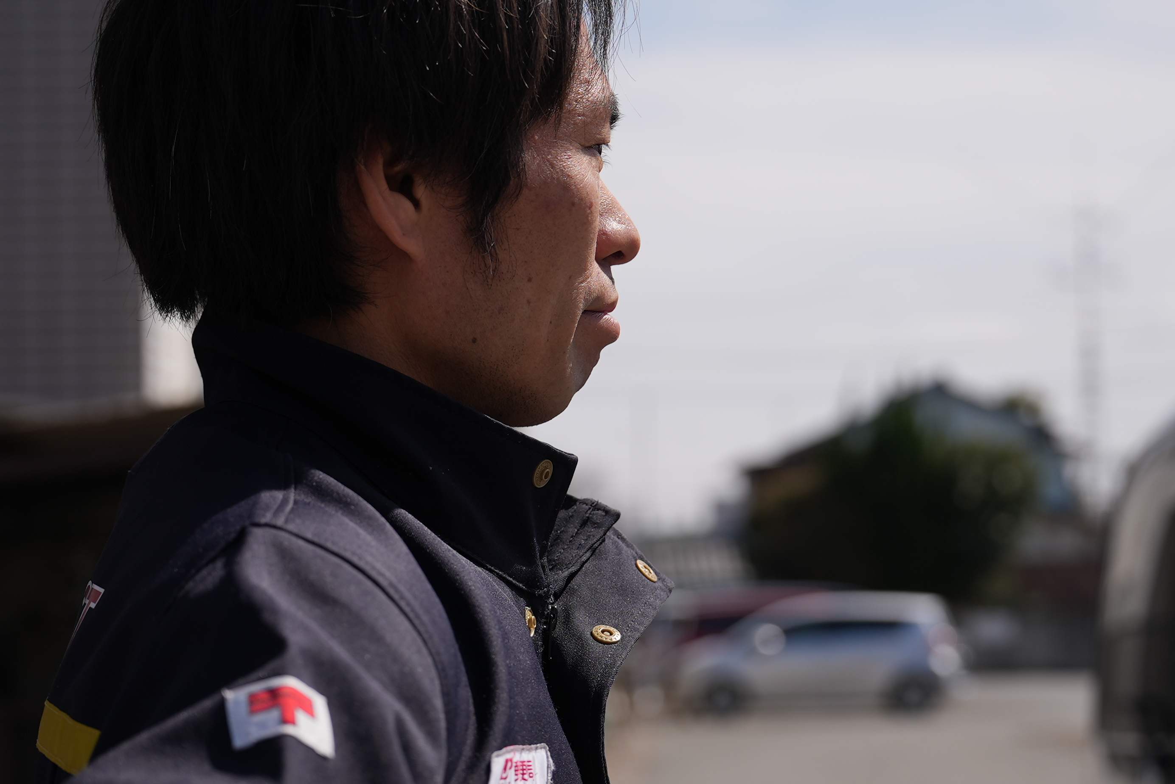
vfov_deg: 14.7
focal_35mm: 93
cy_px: 392
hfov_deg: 21.9
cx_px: 588
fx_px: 3037
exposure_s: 1/1250
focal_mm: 62
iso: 80
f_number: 4
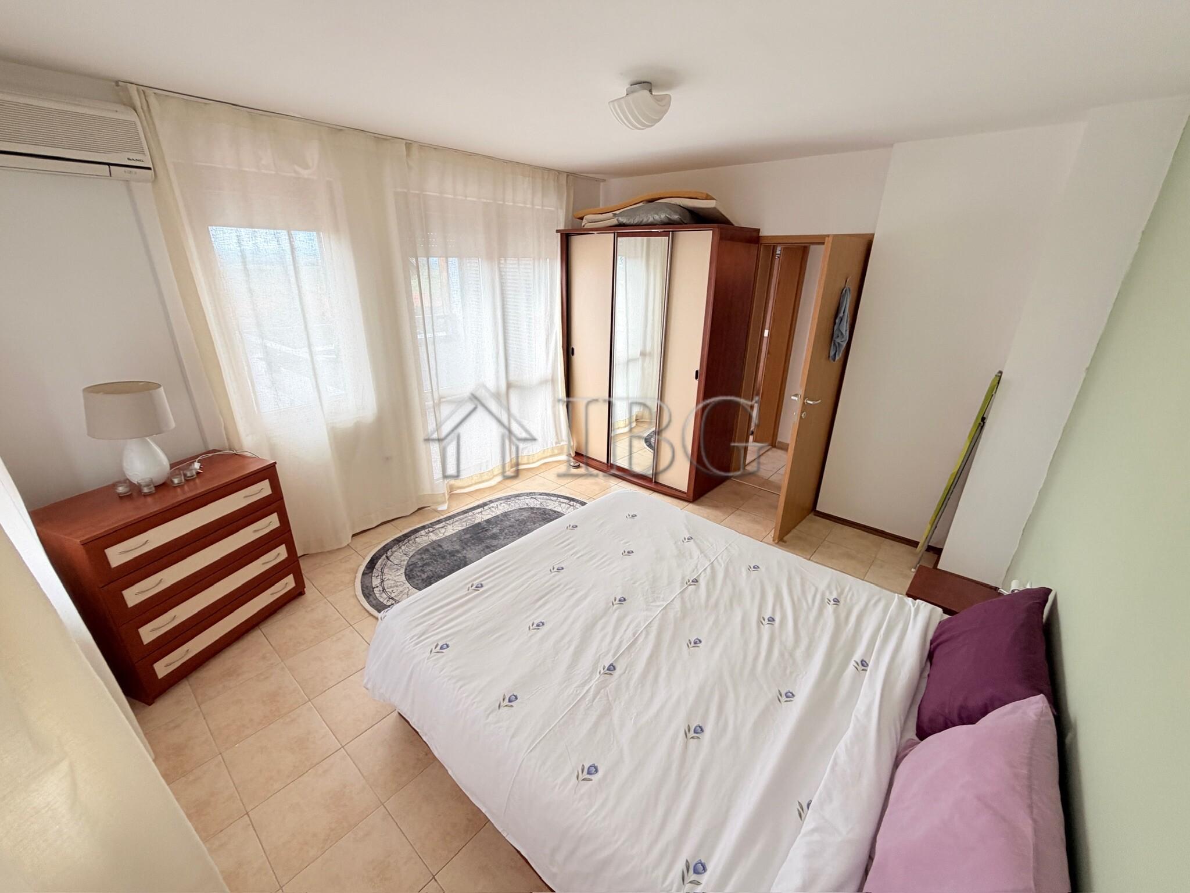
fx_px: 481
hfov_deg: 102.1
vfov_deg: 85.7
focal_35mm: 14
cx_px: 595
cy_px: 446
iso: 100
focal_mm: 2.22
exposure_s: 1/121
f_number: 2.2
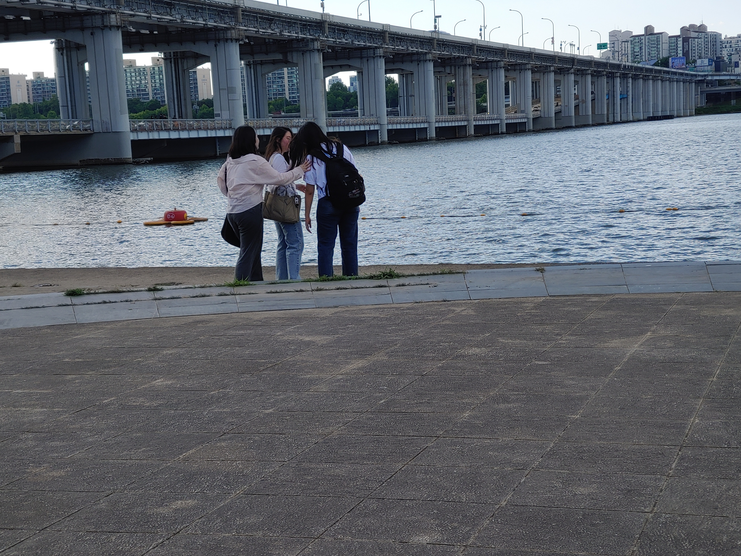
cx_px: 370
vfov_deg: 24.4
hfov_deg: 32.2
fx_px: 1284
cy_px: 278
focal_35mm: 60
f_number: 2.4
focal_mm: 5.88
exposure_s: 1/415
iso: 50
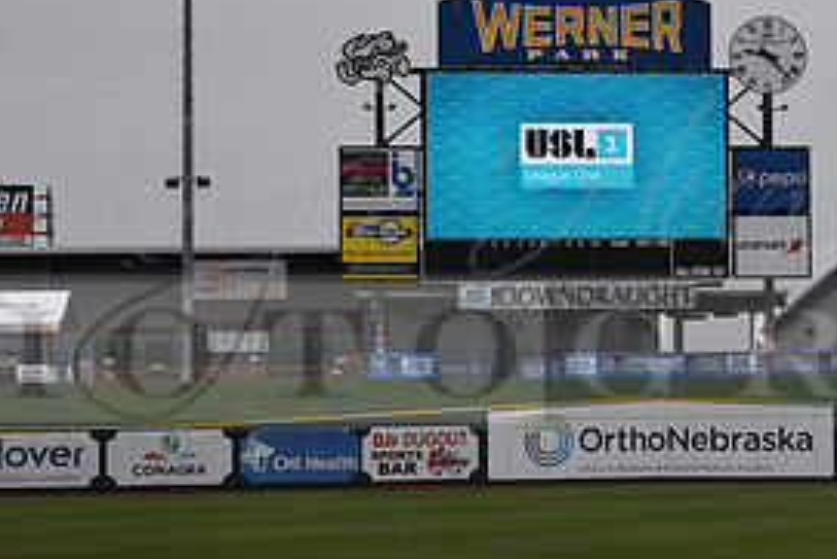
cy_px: 230
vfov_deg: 9.9
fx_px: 3233
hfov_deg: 14.7
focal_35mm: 139
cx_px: 646
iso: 400
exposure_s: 1/400
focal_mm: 65
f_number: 10
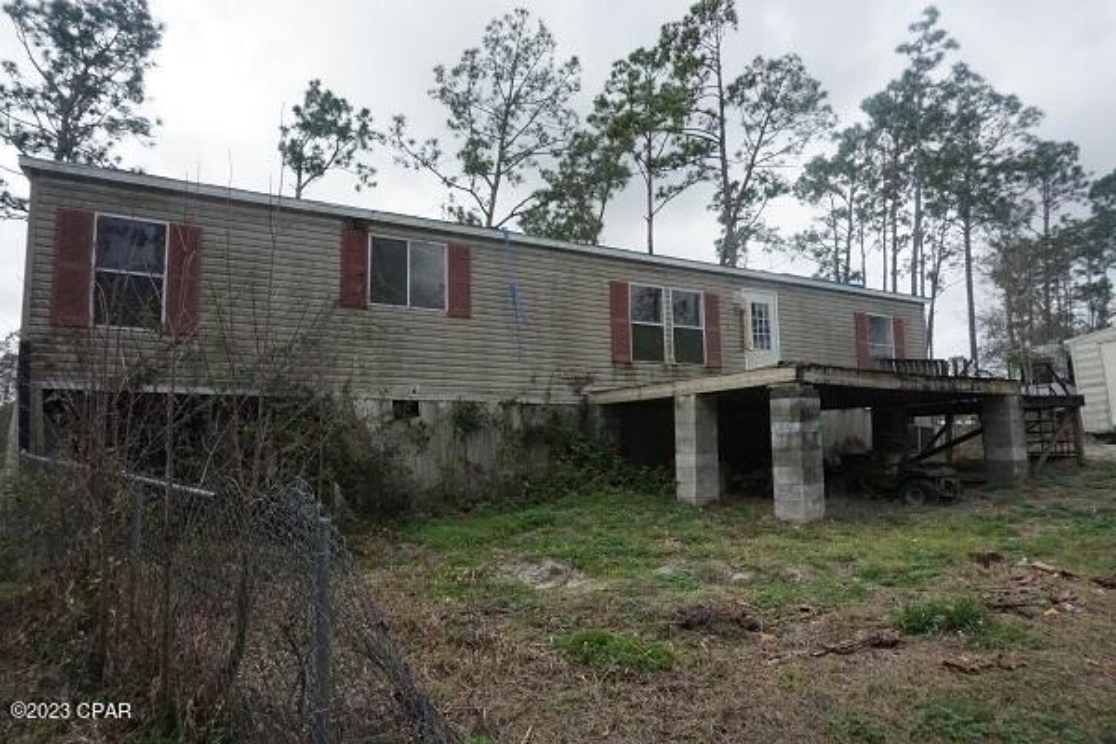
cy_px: 372
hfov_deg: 73.7
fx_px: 744
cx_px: 558
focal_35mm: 24
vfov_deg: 53.1
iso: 6400
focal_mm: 16
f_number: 11
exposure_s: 1/4000
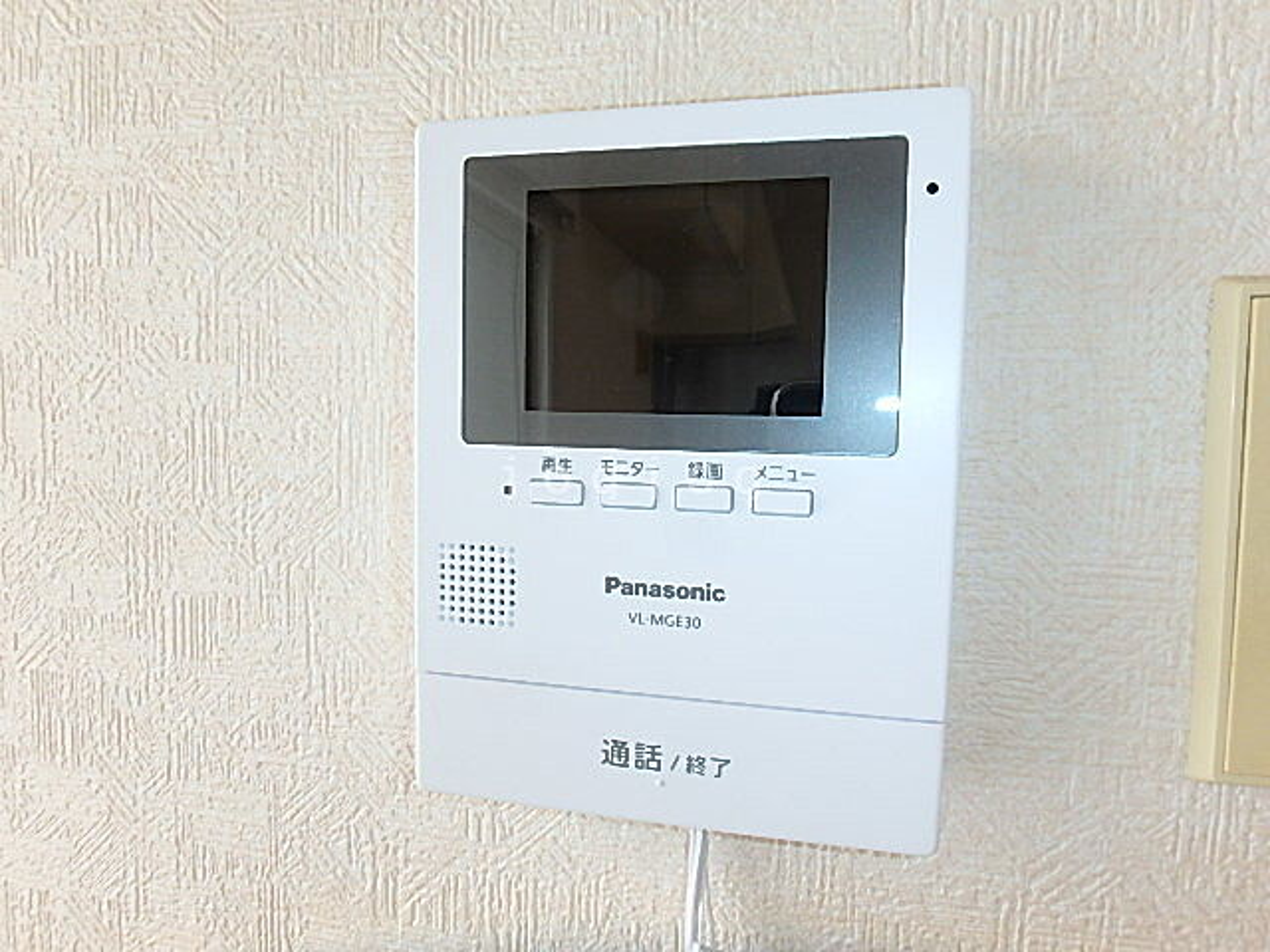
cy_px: 476
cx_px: 635
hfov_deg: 79.0
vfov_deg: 63.4
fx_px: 770
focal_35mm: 21
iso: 250
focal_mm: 3.7
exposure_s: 1/30
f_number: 6
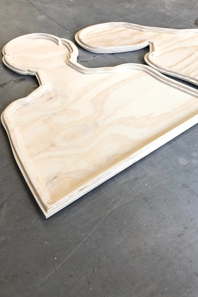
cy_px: 106
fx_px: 355
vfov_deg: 44.9
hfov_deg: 30.7
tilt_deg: -36.7
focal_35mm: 43
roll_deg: -2.3
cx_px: 147
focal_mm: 4
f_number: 1.8
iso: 40
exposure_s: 1/33
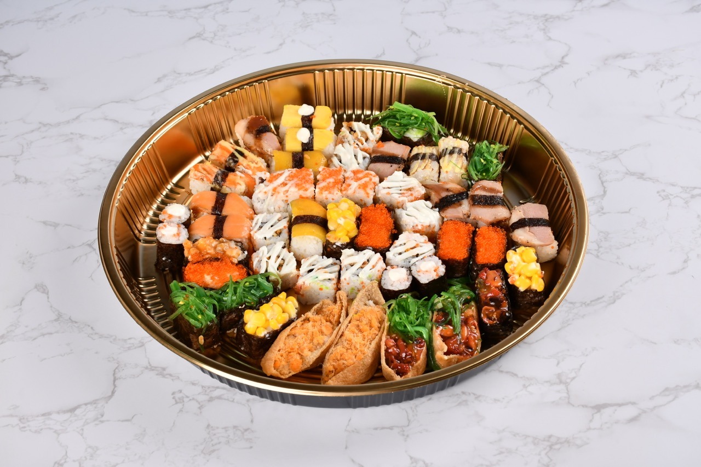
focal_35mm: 63
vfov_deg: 21.6
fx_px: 1227
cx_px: 350
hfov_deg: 31.9
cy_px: 234
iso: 100
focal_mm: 42
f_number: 9
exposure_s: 1/160
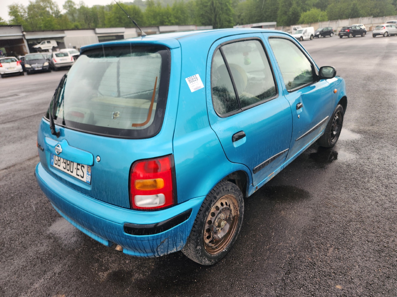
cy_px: 148
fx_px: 264
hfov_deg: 73.9
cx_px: 198
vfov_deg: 58.9
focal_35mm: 23
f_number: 1.8
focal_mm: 5.4
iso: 64
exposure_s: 1/182
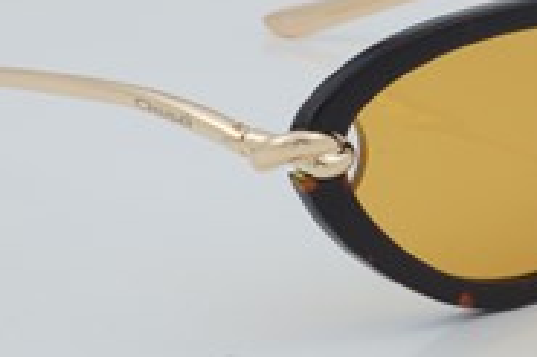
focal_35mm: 162
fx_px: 2414
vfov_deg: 8.5
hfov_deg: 12.6
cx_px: 418
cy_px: 122
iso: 100
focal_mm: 50
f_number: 29
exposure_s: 1/4
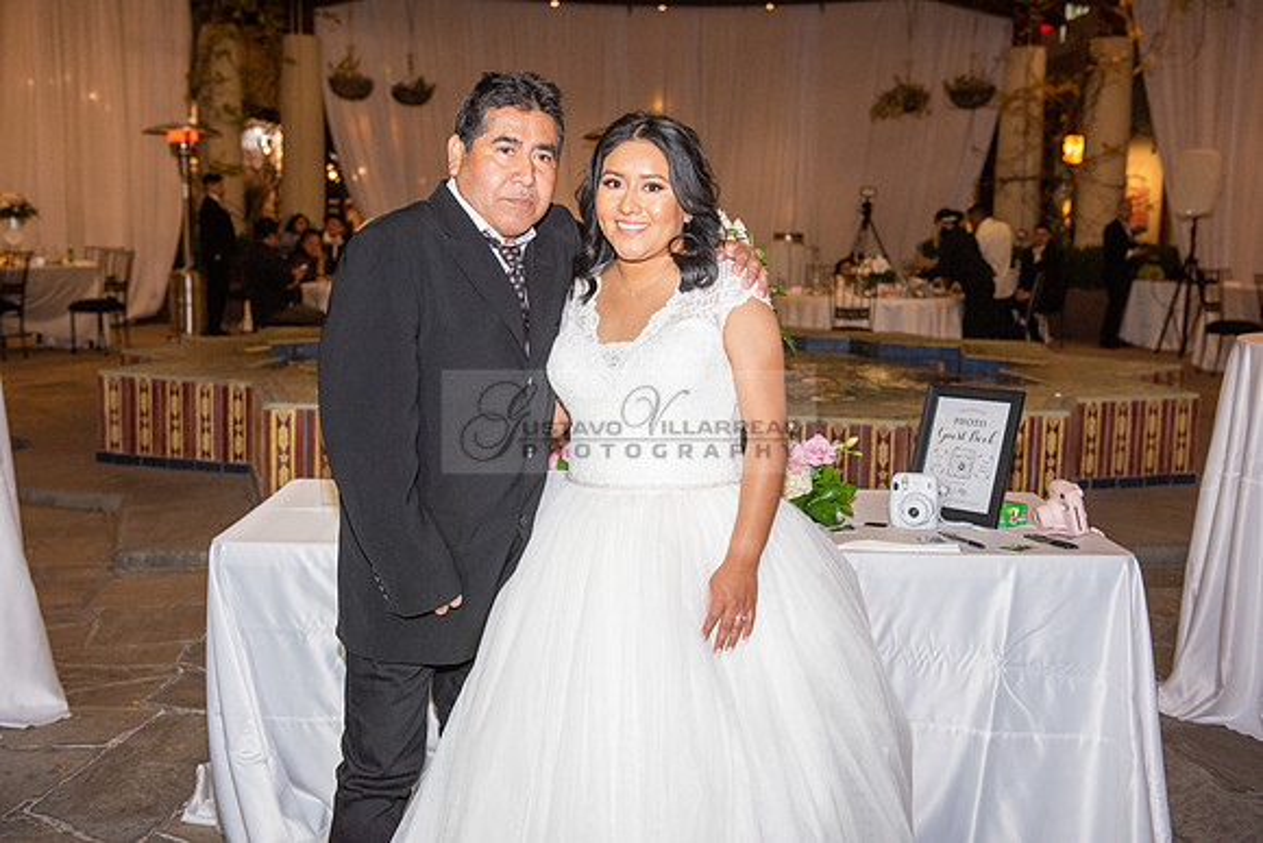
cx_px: 632
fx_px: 1544
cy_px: 422
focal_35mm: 44
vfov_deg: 30.5
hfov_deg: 44.5
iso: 1600
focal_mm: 44
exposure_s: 1/160
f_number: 4
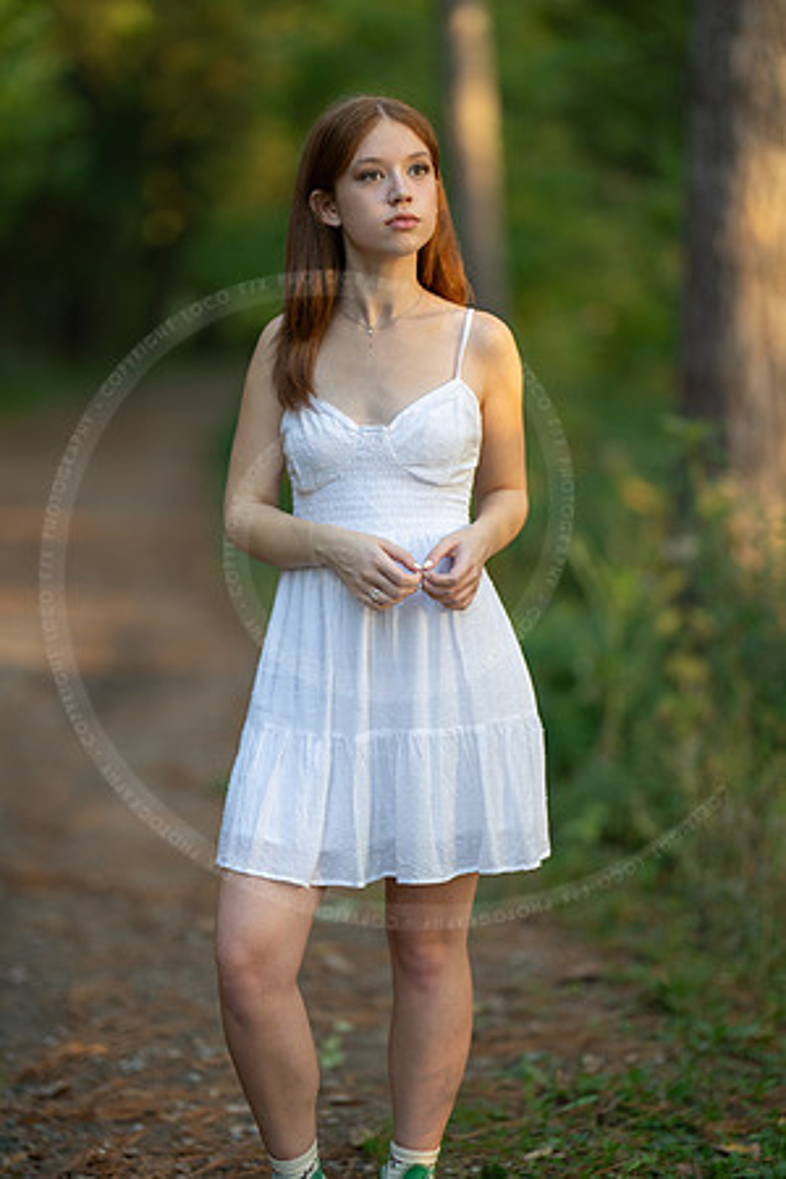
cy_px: 590
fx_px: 2784
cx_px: 393
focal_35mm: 85
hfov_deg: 16.1
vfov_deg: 23.9
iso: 160
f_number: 1.2
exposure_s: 1/500
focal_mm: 85
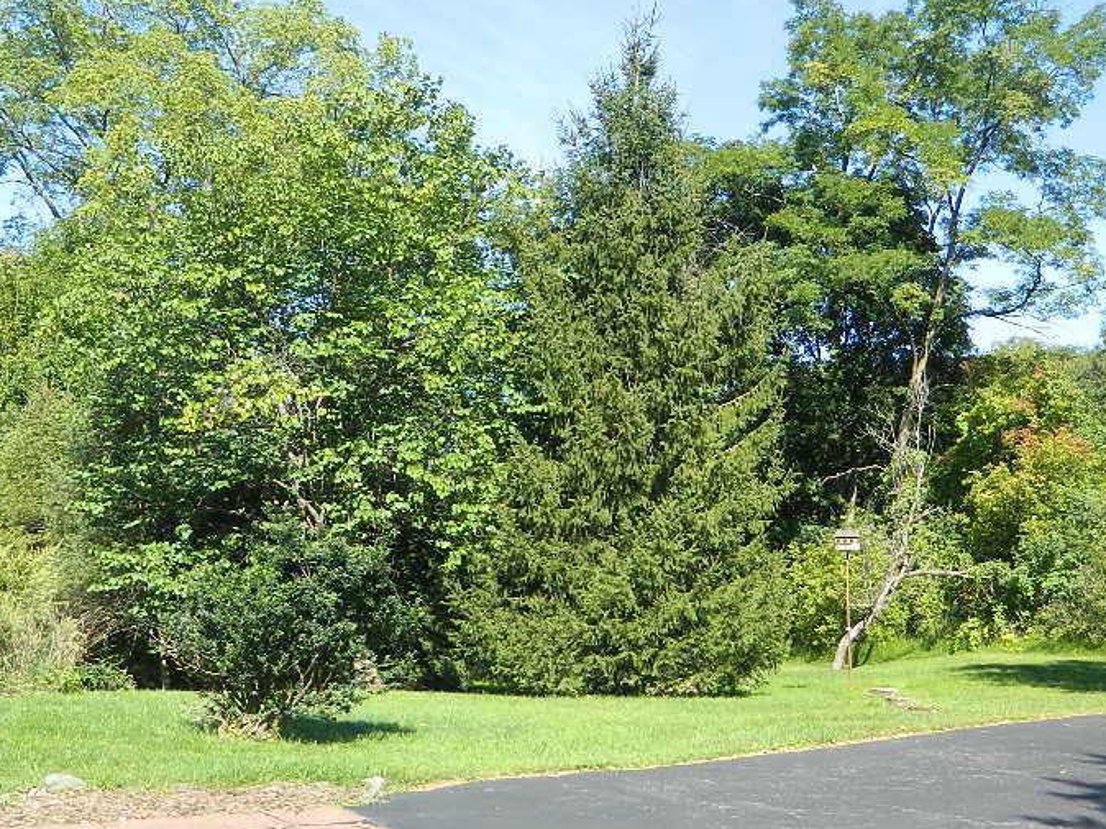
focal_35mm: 38
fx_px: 1214
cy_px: 491
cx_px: 666
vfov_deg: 37.6
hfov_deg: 48.7
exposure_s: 1/500
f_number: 3.1
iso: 110
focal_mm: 4.5
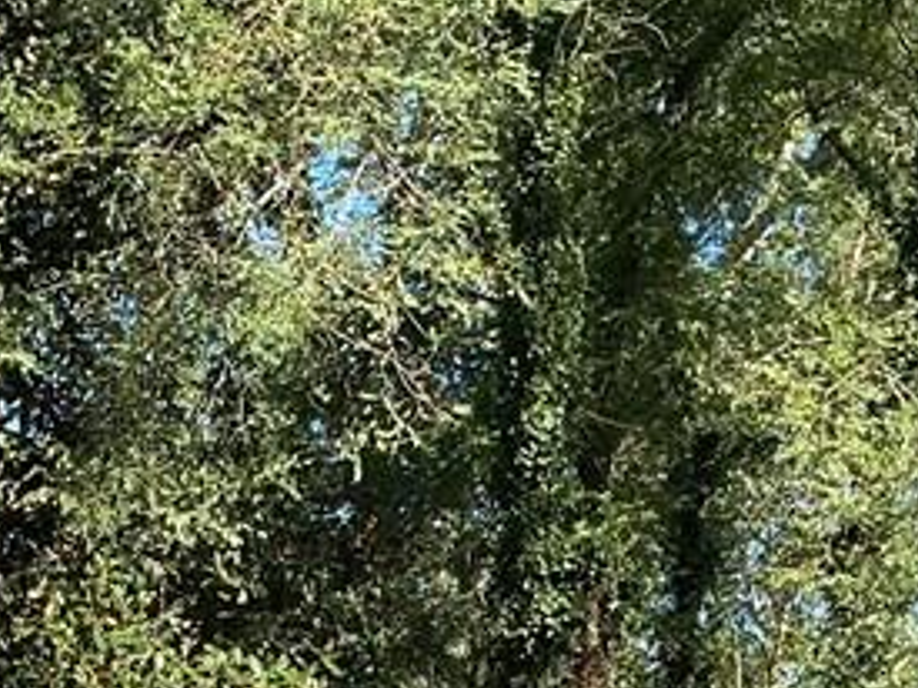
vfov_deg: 12.5
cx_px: -103
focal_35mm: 108
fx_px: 2863
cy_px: 1256
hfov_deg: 17.6
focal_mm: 3
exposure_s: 1/586
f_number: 1.8
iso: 25
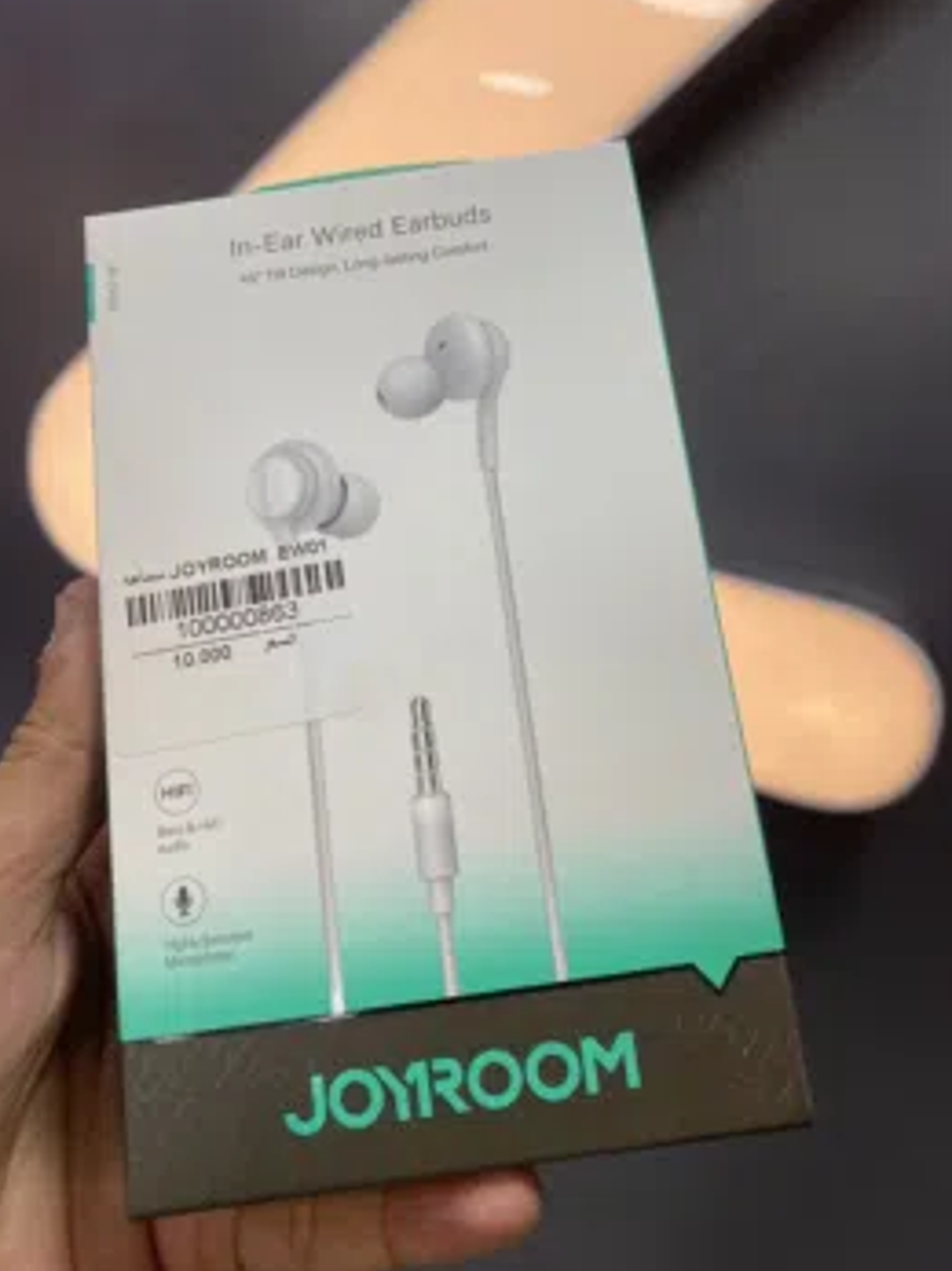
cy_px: 546
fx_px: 1101
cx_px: 516
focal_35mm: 30
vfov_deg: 59.7
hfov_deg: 46.7
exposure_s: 1/382
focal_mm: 4.25
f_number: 1.8
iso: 32
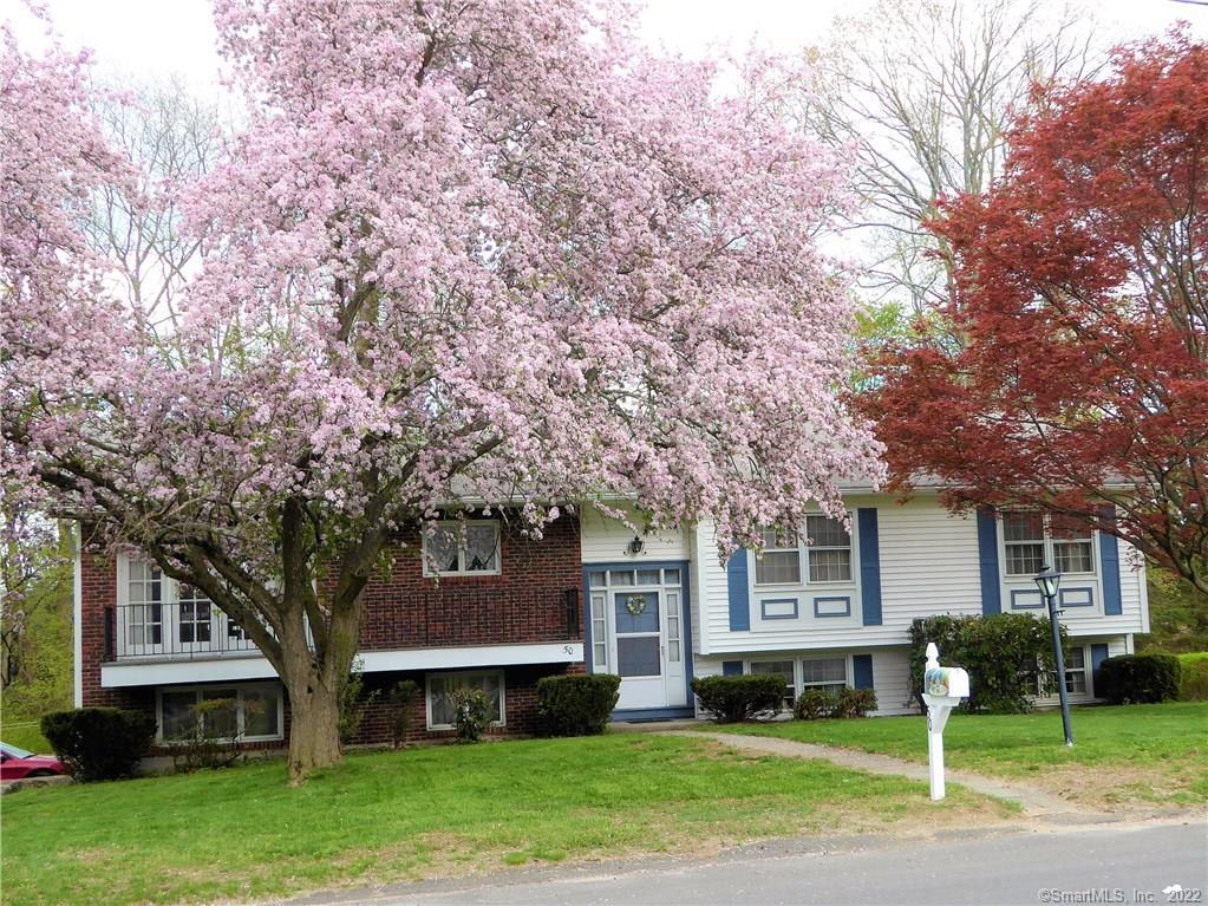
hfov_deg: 47.9
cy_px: 453
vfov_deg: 36.8
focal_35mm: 39
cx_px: 604
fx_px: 1361
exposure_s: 1/100
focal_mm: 6.7
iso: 80
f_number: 3.7
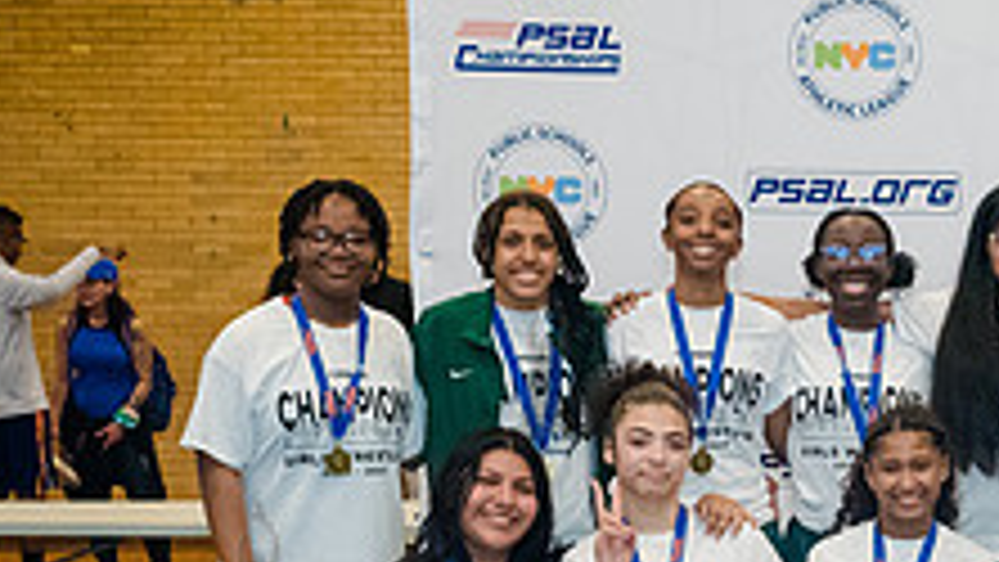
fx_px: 2570
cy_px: 578
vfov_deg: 12.3
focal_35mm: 97
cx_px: 1125
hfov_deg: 20.8
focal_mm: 35
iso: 8000
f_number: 5.6
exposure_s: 1/200
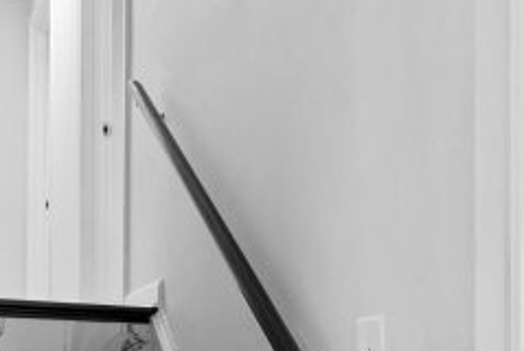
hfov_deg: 40.4
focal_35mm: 47
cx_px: 410
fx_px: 685
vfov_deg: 26.5
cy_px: 386
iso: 400
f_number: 11
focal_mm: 10
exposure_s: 1/2
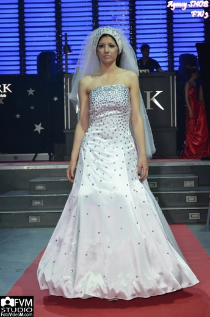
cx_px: 105
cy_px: 158
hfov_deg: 18.1
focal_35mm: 75
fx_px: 660
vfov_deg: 27.1
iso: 640
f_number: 6.3
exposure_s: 1/60
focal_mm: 50
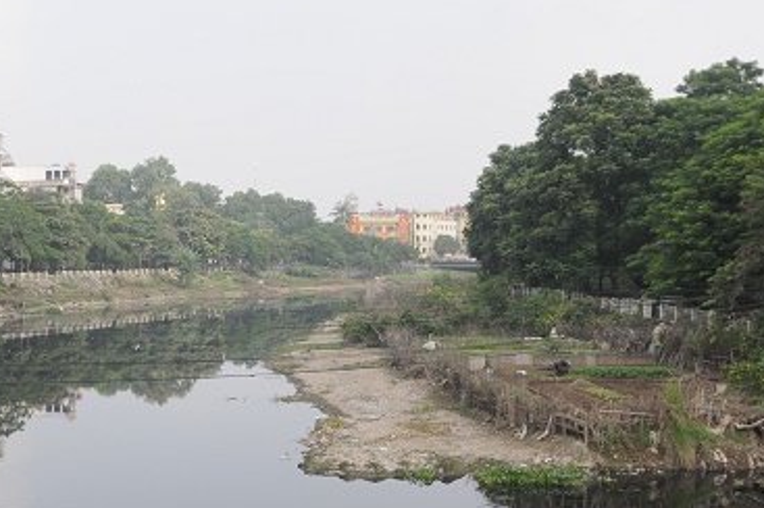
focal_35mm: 65
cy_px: 304
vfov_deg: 20.9
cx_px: 201
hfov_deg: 30.5
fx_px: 1378
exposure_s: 1/640
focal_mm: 24
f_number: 5.6
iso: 400
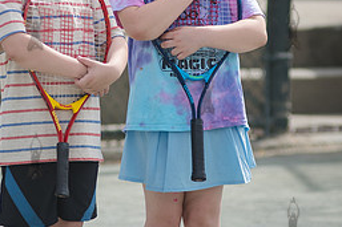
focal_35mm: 636
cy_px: 55
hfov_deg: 3.2
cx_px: 120
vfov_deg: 2.2
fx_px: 6038
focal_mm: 185
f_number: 4
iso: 100
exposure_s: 1/800
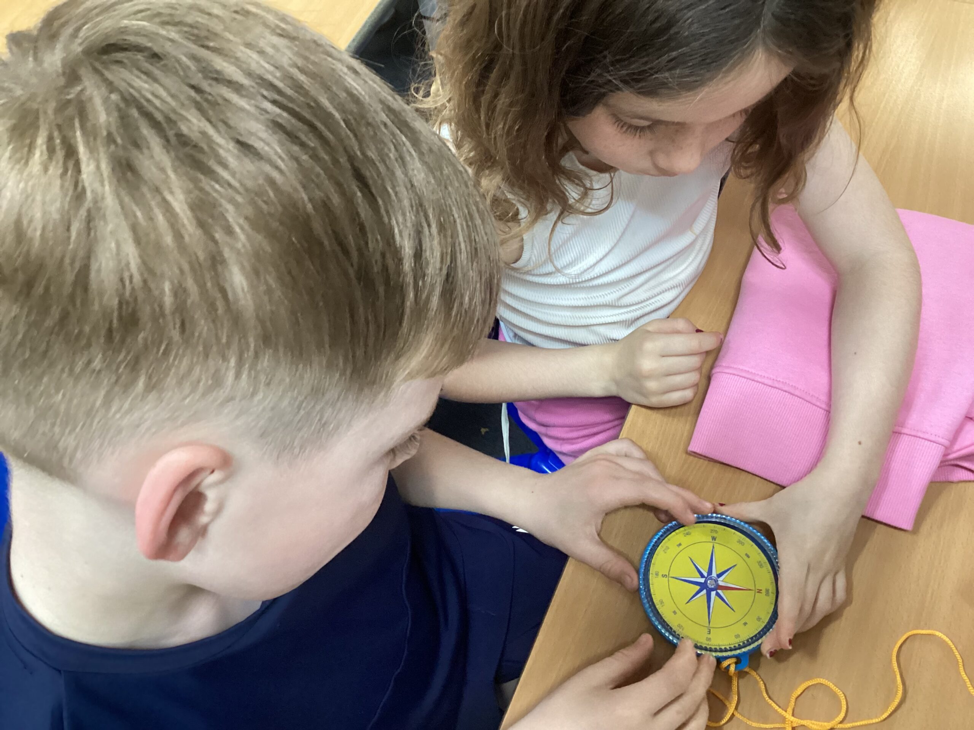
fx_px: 872
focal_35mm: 31
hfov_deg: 58.4
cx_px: 487
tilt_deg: -58.8
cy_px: 365
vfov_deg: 45.4
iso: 400
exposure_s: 1/33
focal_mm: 3.3
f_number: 2.4
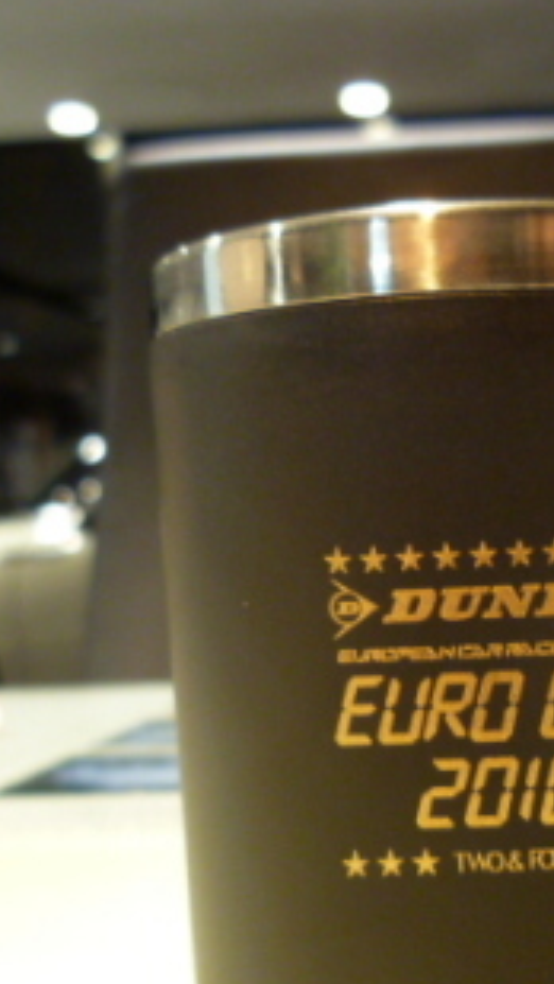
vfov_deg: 37.0
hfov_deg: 20.9
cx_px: 525
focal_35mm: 56
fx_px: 1461
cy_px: 626
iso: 320
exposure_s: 1/30
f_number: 2.9
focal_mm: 5.4
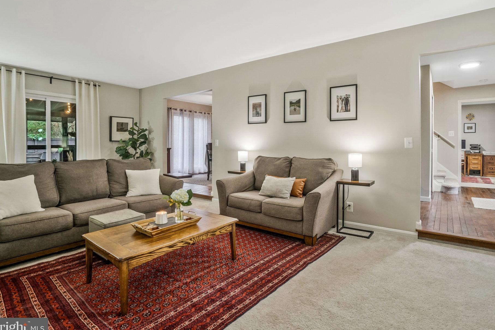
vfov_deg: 67.3
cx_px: 266
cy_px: 152
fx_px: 247
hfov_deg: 89.8
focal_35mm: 18
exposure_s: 1/13
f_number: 8
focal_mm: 16
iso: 1250
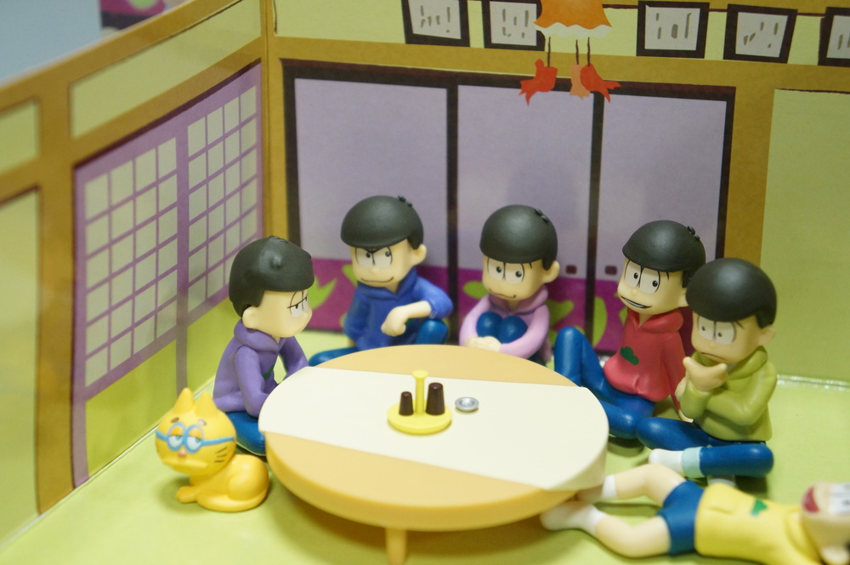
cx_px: 425
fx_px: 1662
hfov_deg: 28.7
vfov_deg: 19.3
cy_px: 282
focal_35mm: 70
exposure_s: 1/80
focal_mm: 47
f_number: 5
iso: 2500
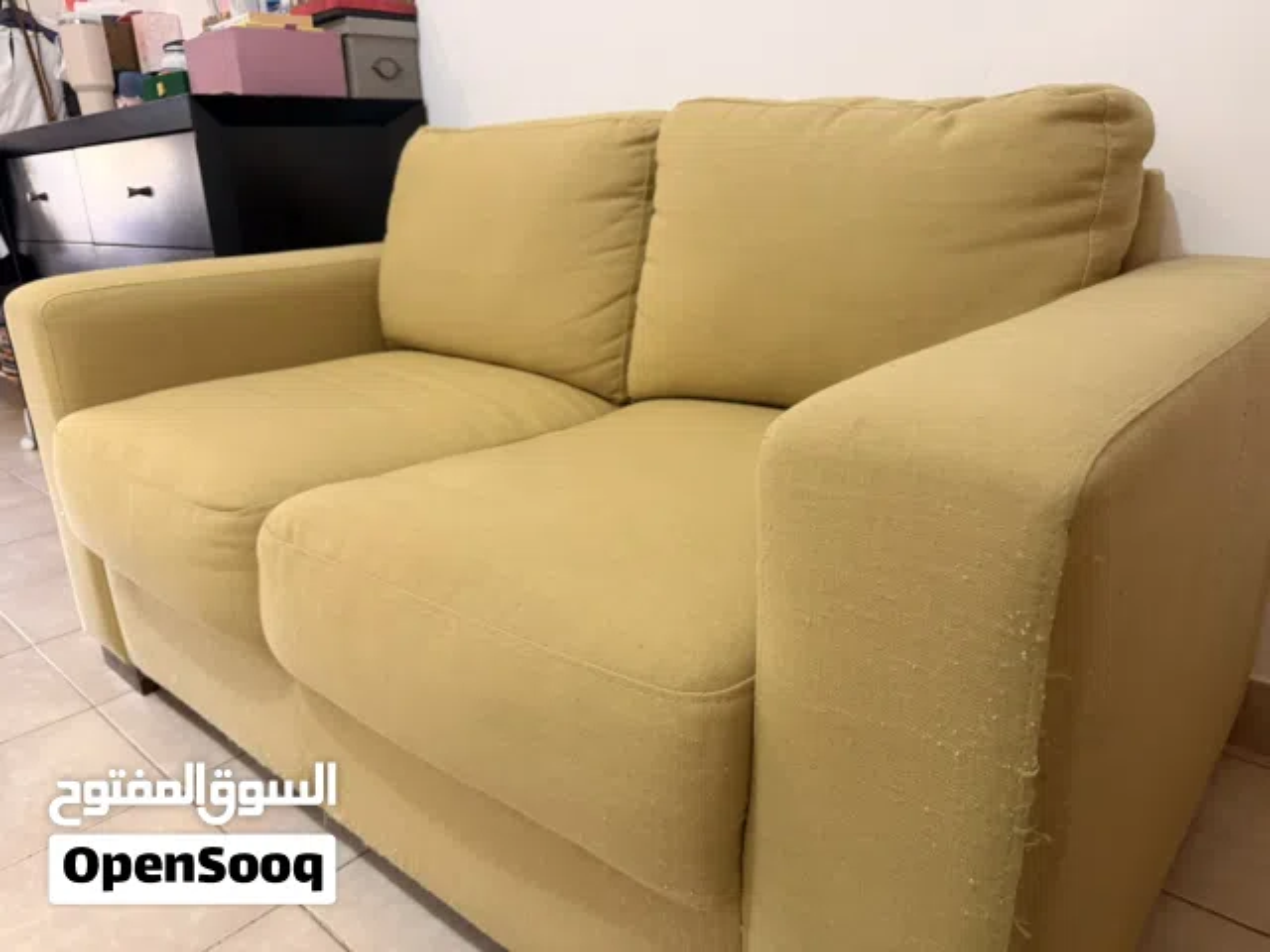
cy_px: 476
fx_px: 881
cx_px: 635
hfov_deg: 71.6
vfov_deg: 56.8
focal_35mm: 24
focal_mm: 6.76
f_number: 1.78
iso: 640
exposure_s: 1/33
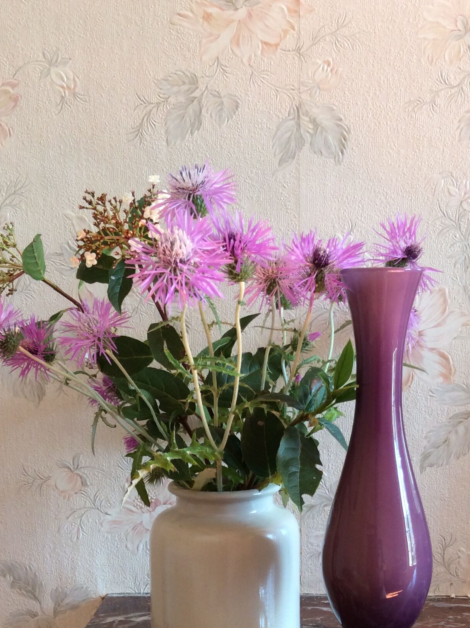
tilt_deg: -11.5
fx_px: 925
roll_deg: +1.2
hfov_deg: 28.5
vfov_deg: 36.5
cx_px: 229
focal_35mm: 51
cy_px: 488
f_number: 2.4
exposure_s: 1/25
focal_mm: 3.3
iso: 50
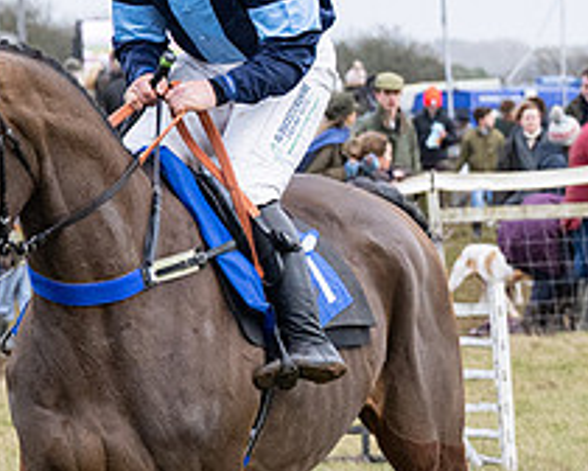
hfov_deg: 4.6
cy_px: 392
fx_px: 7379
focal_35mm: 424
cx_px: 89
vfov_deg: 3.6
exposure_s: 1/1600
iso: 800
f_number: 4
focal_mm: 70
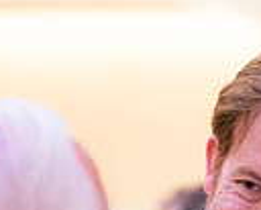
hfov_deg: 5.0
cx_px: 251
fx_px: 2958
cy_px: 357
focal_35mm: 382
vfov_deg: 4.0
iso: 6400
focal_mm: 116
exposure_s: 1/160
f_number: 2.8
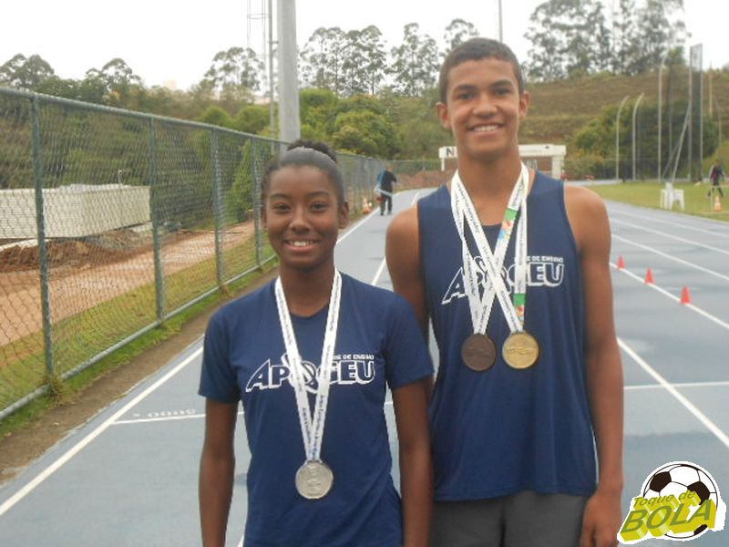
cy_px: 274
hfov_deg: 38.9
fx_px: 1032
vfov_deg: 29.7
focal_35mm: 49
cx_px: 364
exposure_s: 1/250
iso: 320
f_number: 4.5
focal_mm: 9
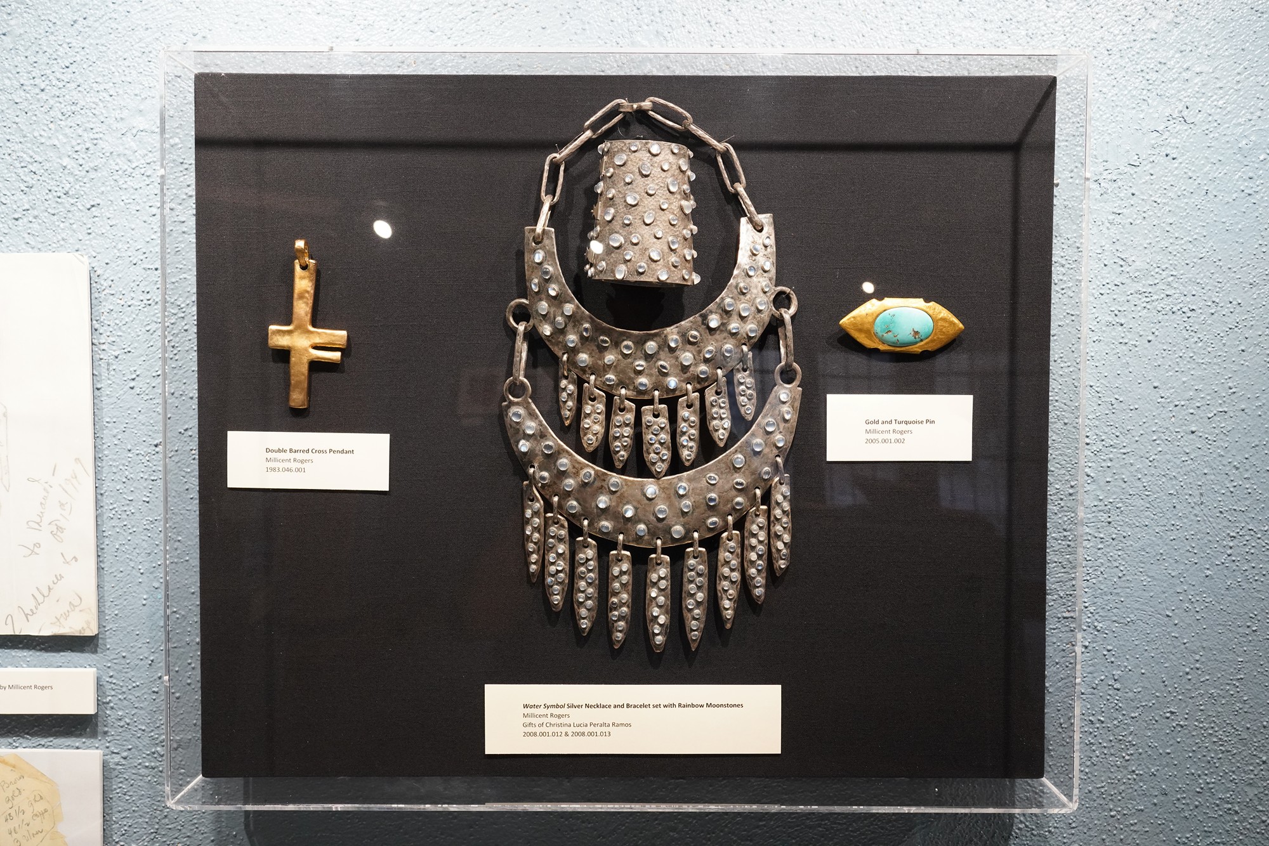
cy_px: 423
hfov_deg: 51.9
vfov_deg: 36.0
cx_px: 634
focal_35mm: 37
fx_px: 1304
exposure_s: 1/100
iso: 3200
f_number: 8
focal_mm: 37
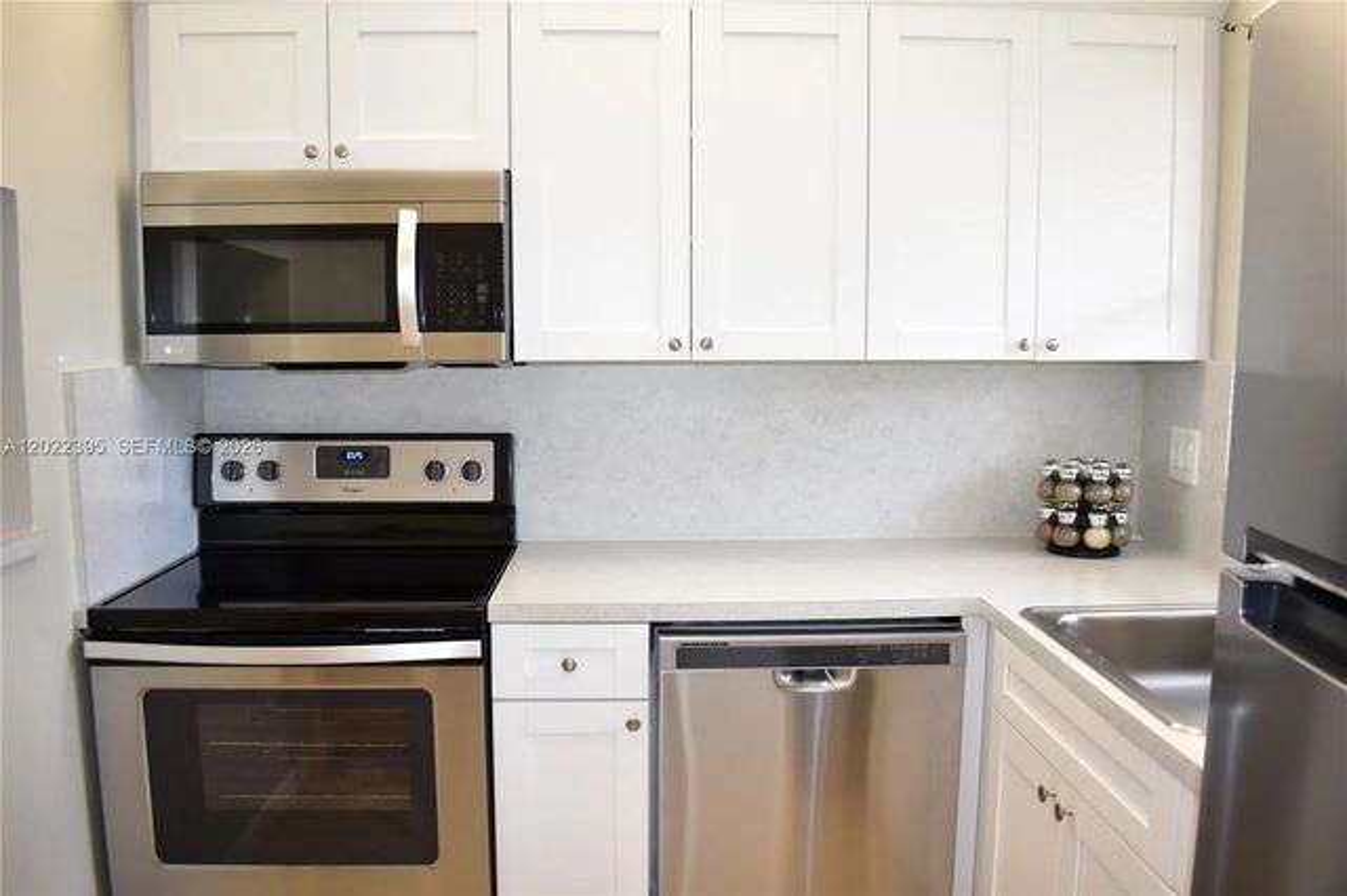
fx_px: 1010
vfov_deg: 47.9
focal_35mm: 27
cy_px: 448
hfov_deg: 67.4
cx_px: 674
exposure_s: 1/60
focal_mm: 18
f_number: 4.5
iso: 720
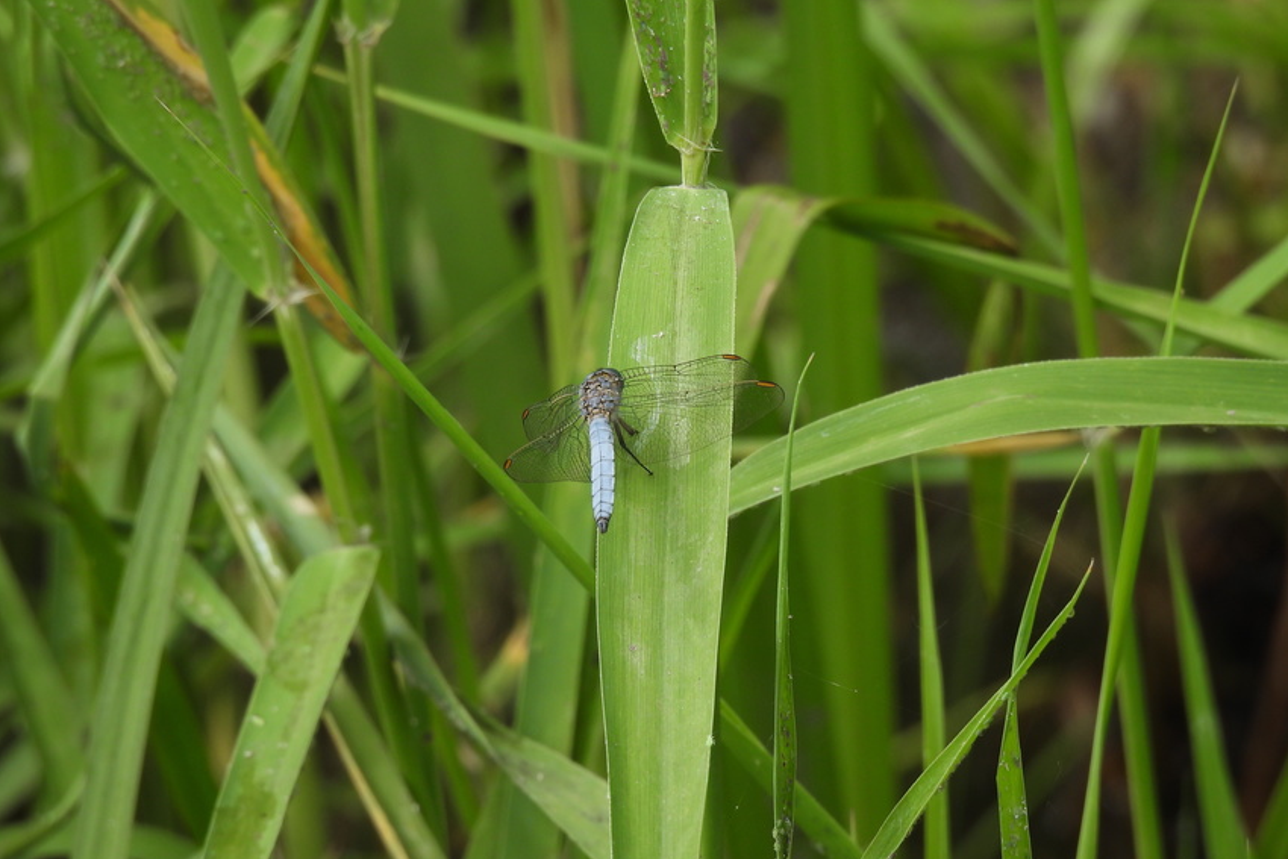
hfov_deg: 2.5
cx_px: 645
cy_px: 420
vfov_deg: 1.6
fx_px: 29878
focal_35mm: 835
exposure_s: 1/250
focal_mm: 143
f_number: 5.6
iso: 100
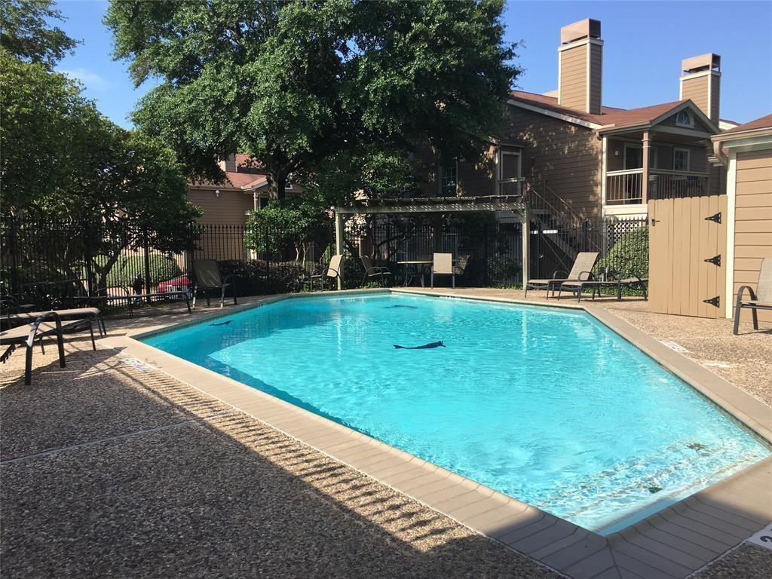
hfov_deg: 61.7
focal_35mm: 29
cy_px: 290
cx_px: 386
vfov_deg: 48.2
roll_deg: -0.1
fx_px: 647
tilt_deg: -3.3
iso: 25
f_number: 2.2
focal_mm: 4.15
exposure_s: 1/974
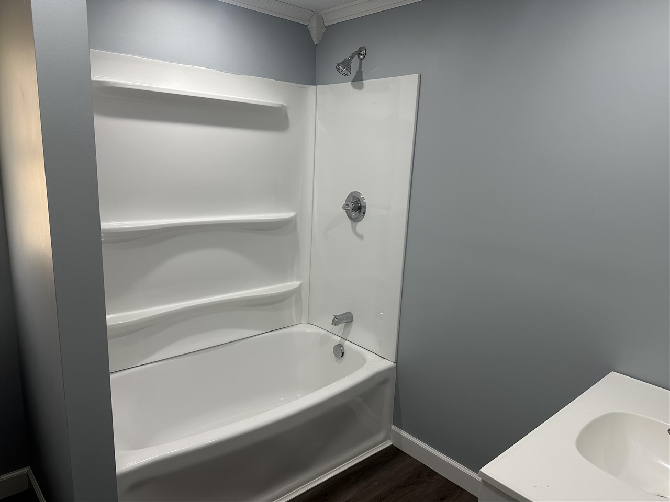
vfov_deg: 56.8
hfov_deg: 71.6
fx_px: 465
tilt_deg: -11.1
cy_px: 251
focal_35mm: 24
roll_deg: -3.0
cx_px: 335
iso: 100
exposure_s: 1/120
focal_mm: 6.86
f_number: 1.78
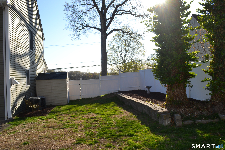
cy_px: 75
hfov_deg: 61.9
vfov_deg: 43.6
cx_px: 112
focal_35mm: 30
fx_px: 187
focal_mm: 20
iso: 100
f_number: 8
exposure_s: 1/200
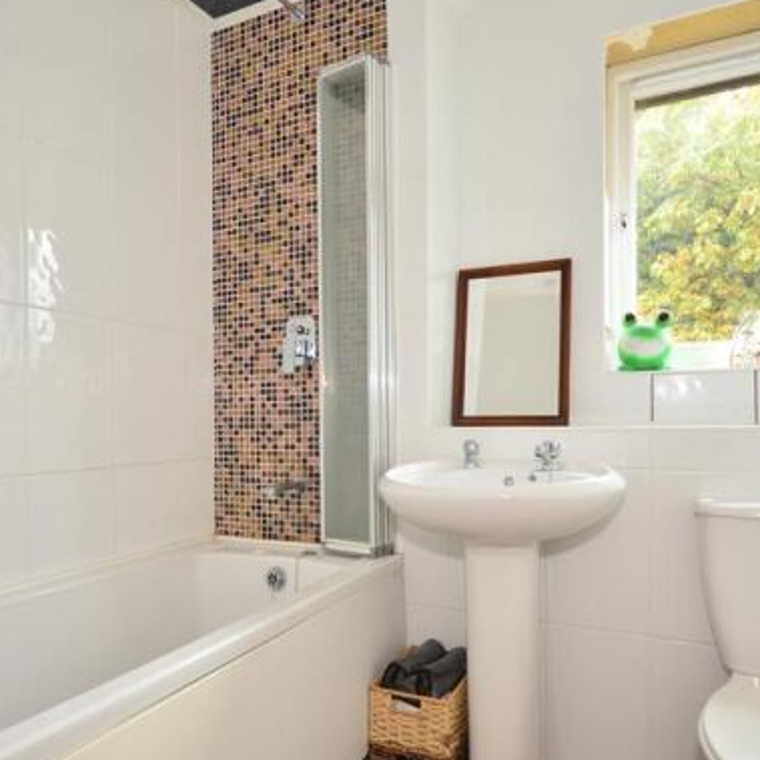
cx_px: 373
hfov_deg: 62.2
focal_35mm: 25
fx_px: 630
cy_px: 410
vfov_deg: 62.1
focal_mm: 11.5
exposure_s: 1/13
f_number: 5.6
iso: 400
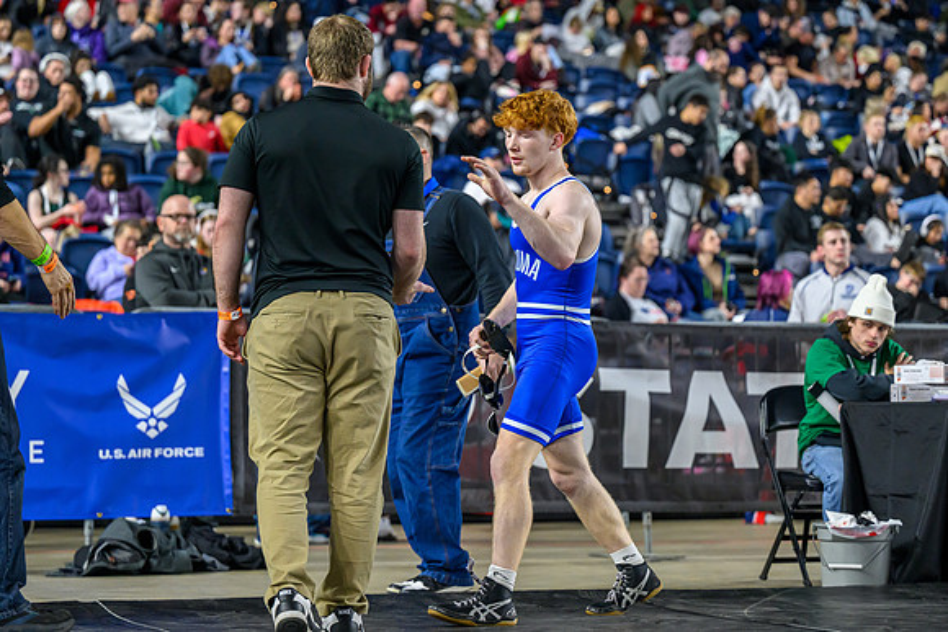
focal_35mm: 98
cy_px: 278
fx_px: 2589
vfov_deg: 13.9
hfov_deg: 20.7
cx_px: 539
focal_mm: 86
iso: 2500
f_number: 2.8
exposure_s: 1/1000
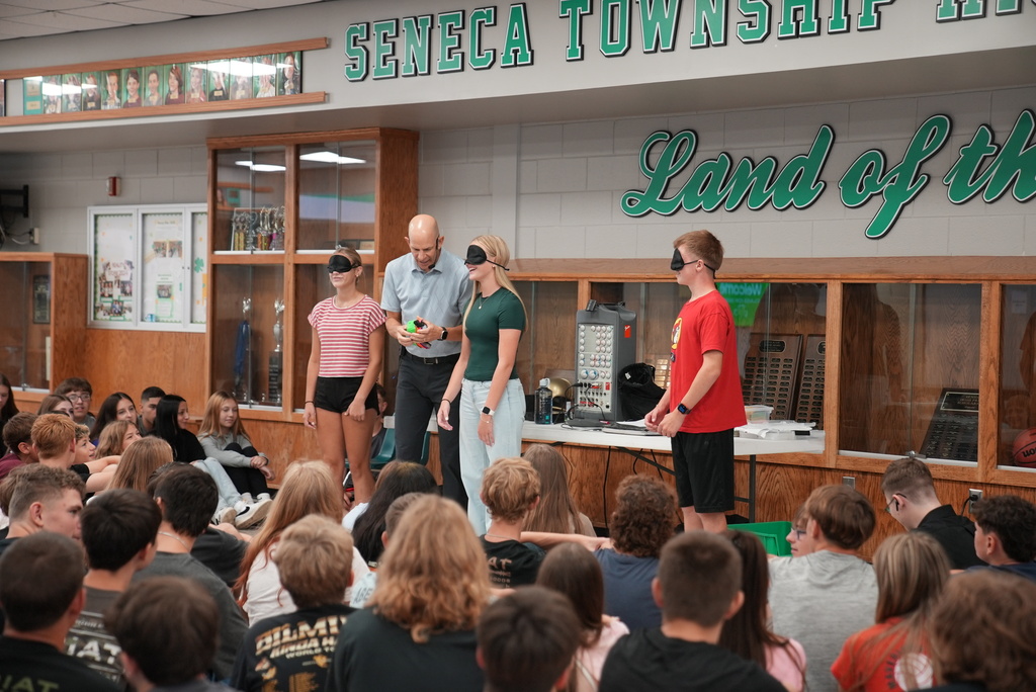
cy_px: 346
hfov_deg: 28.8
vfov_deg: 19.5
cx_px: 518
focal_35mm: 70
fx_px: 2015
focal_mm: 70
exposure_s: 1/160
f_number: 2.8
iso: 1600
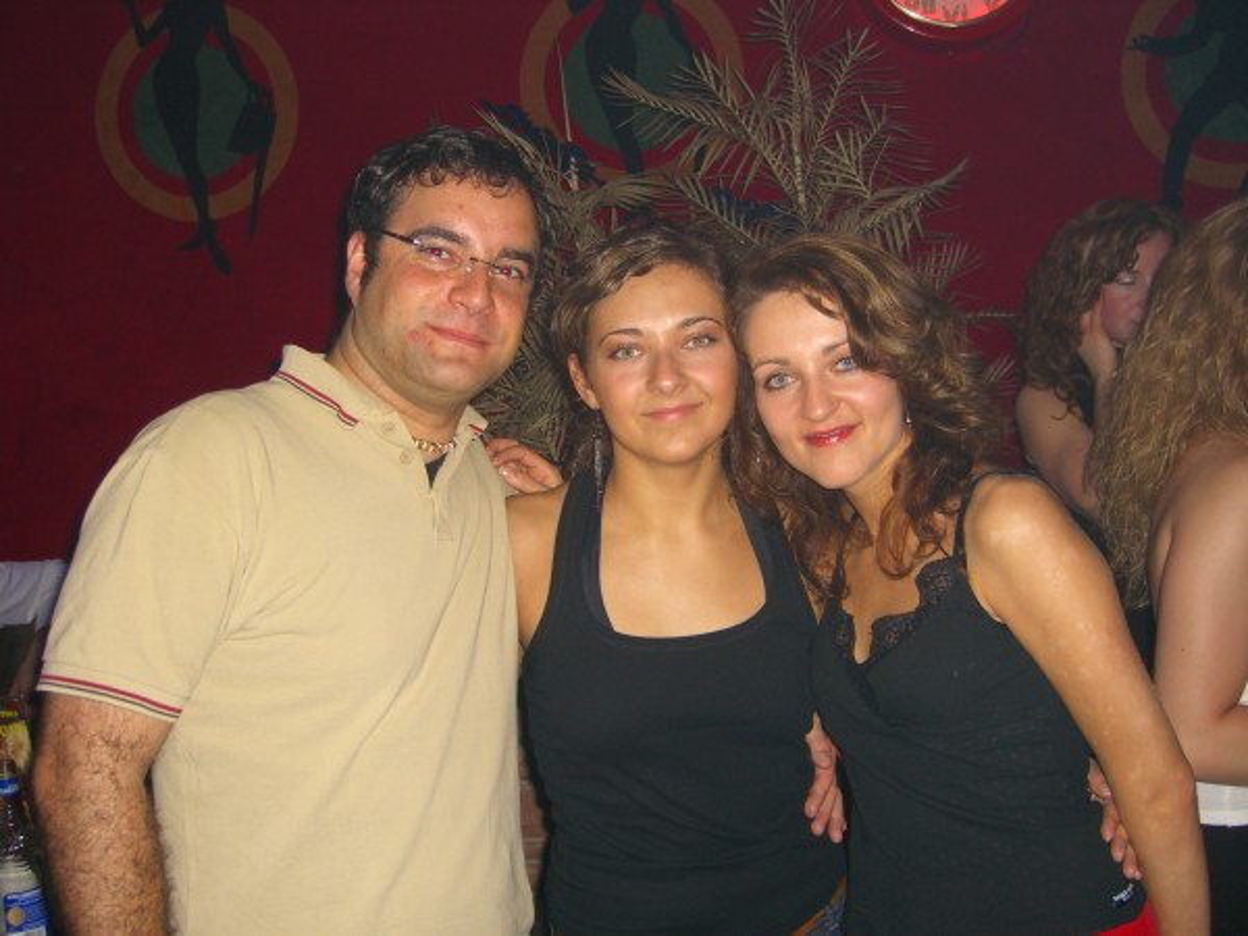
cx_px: 624
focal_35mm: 38
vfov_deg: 37.7
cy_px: 468
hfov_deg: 49.0
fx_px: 1370
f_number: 2.8
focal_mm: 7.9
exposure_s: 1/60
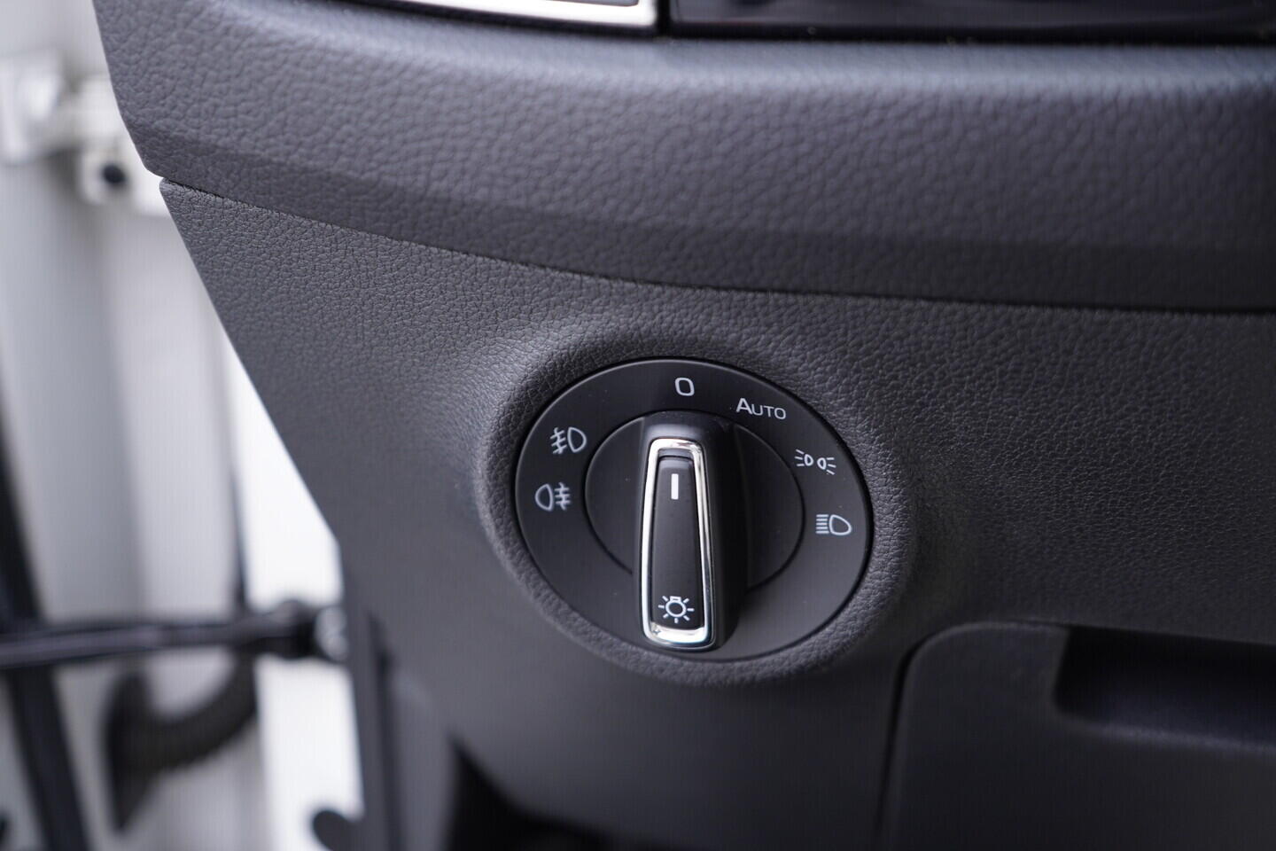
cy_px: 426
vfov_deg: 36.9
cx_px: 638
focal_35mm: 36
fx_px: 1276
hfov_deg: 53.1
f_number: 2.8
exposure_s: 1/40
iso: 250
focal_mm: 24
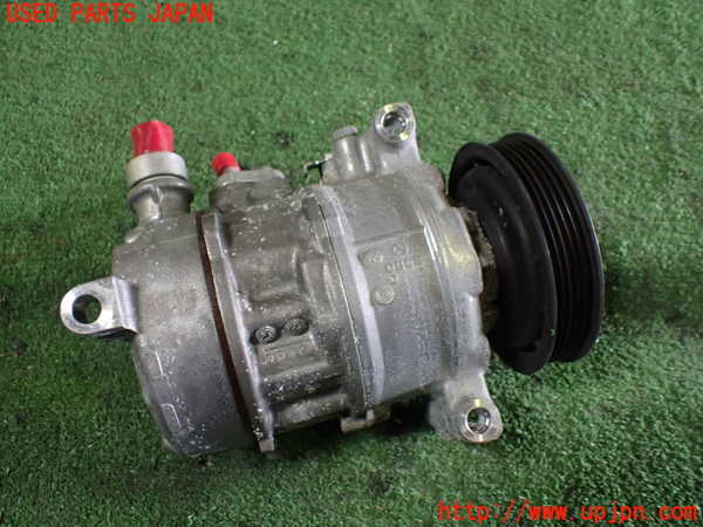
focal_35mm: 30
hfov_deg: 60.0
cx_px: 352
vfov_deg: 46.8
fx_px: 609
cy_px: 264
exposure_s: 1/125
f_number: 2.3
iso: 640
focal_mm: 5.4
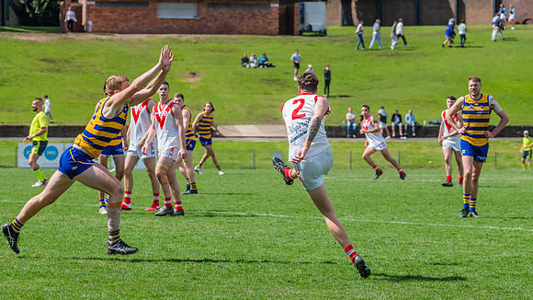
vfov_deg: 5.8
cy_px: 207
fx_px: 2958
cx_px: 313
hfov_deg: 10.3
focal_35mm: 209
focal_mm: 170
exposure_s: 1/1600
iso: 800
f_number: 8
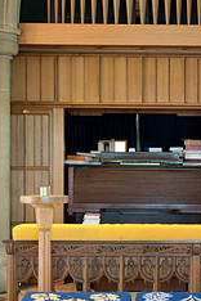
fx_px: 611
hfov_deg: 18.5
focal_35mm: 73
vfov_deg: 27.7
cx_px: 153
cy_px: 179
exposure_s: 1/2
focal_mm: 38
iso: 1000
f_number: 10
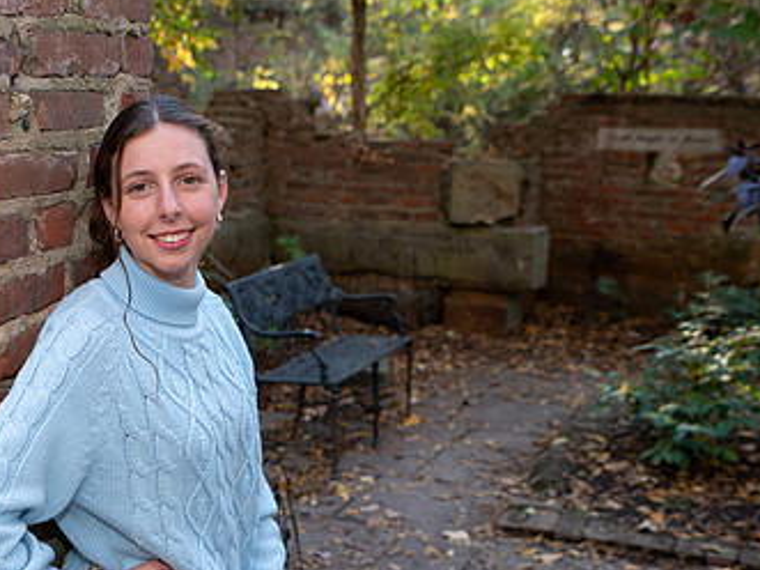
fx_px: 1295
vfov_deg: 24.6
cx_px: 200
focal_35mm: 59
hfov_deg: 32.2
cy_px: 407
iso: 400
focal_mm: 35
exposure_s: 1/160
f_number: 3.2
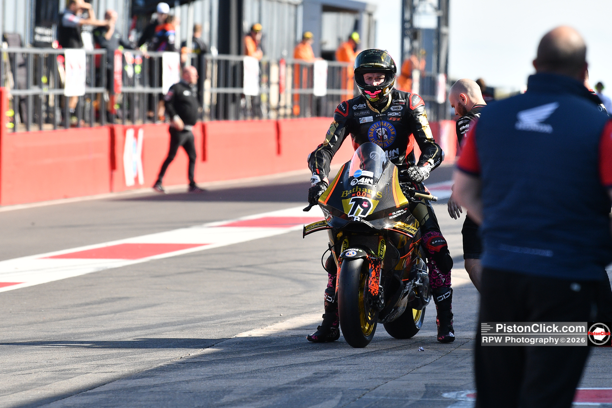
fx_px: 5098
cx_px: 306
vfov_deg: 4.6
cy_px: 204
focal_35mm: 300
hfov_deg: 6.9
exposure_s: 1/2000
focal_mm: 200
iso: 400
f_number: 4
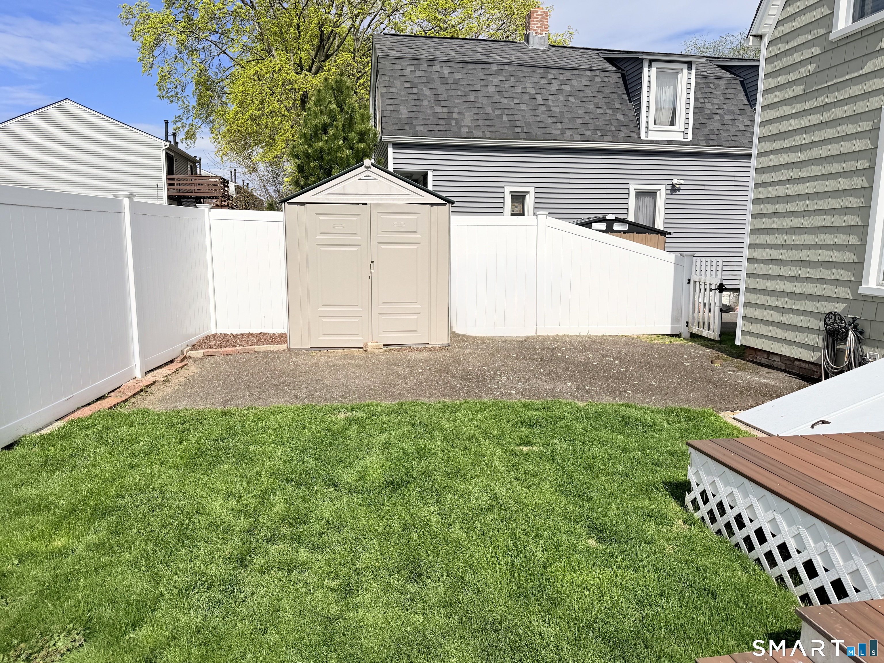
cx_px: 442
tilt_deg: -8.3
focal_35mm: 24
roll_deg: -0.3
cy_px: 332
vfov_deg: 56.8
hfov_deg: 71.6
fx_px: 613
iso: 80
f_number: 1.78
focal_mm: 6.76
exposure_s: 1/8130
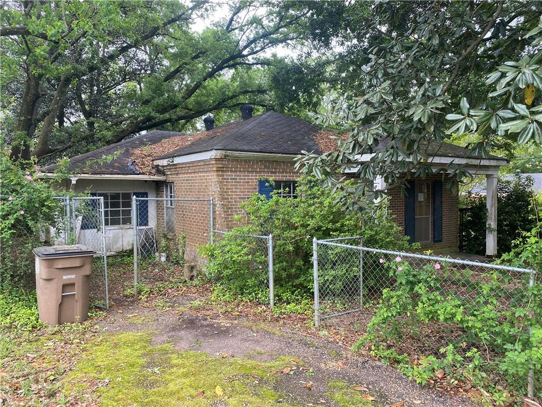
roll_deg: +0.5
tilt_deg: -1.1
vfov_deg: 53.1
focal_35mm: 26
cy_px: 204
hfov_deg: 67.3
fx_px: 407
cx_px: 271
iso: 32
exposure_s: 1/195
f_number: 1.8
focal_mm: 4.25
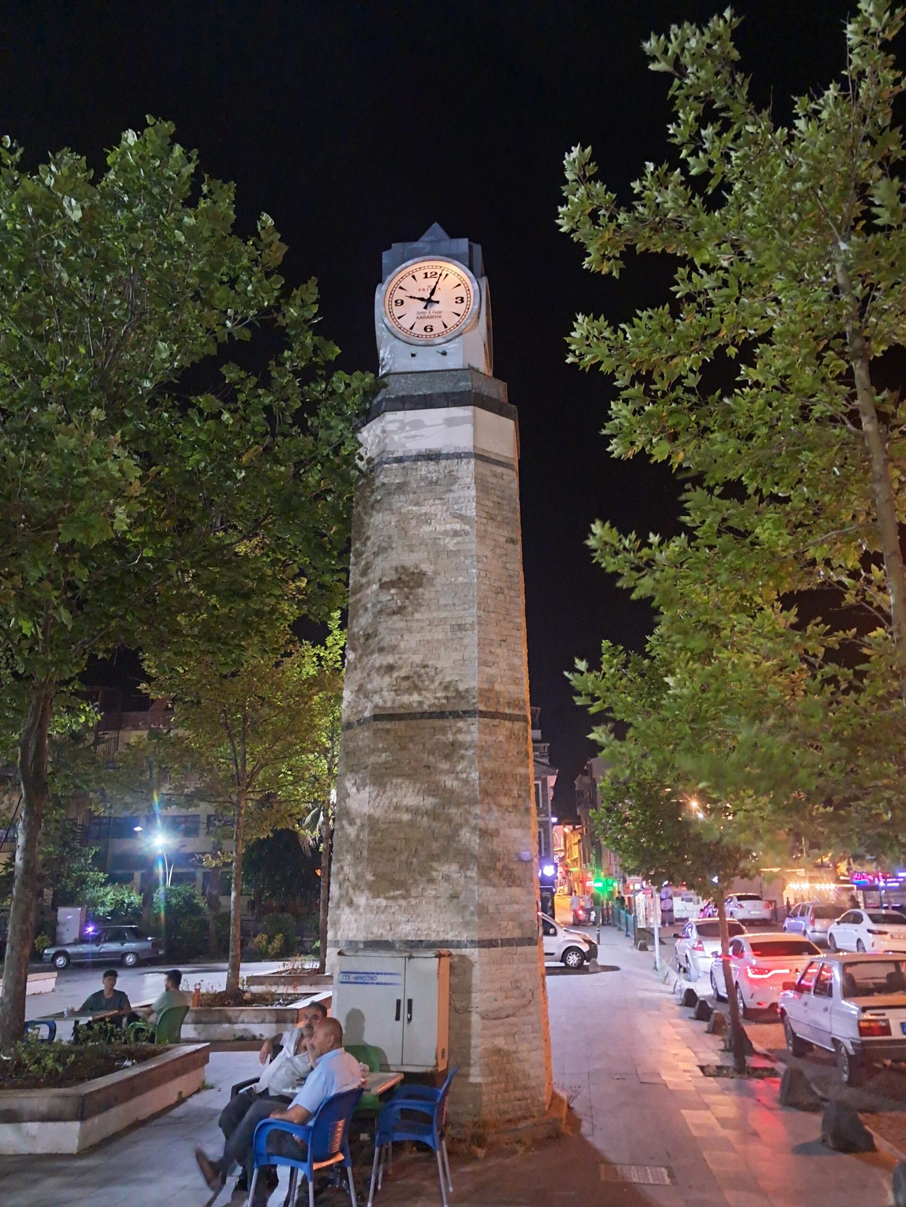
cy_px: 604
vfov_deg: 65.3
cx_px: 453
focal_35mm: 27
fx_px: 942
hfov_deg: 51.4
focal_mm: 4
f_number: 1.8
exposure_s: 1/9
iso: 1600
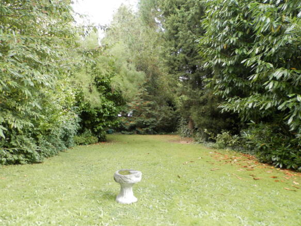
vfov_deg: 54.9
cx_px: 150
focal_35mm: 25
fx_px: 217
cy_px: 113
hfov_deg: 69.4
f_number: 3.1
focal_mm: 4.5
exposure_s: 1/40
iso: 80
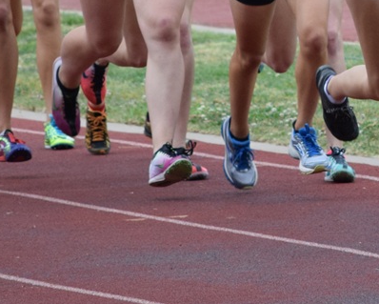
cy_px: -72
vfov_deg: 1.8
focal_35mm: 865
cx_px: 297
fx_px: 9710
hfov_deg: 2.2
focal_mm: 200
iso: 800
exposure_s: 1/500
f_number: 5.6
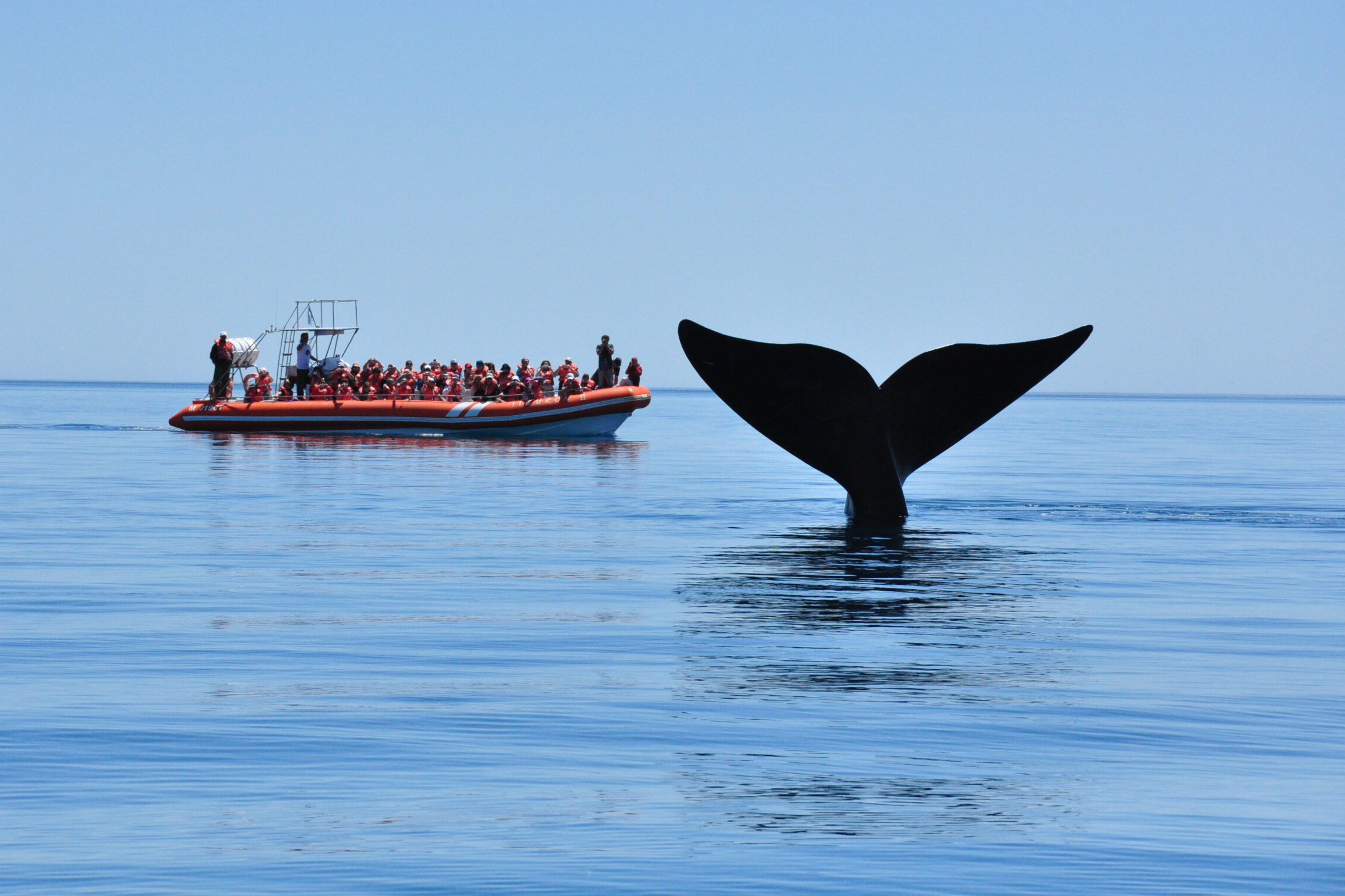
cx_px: 606
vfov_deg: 7.8
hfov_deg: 11.6
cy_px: 401
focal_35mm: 177
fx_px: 6596
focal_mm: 105
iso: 1000
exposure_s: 1/2500
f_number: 13
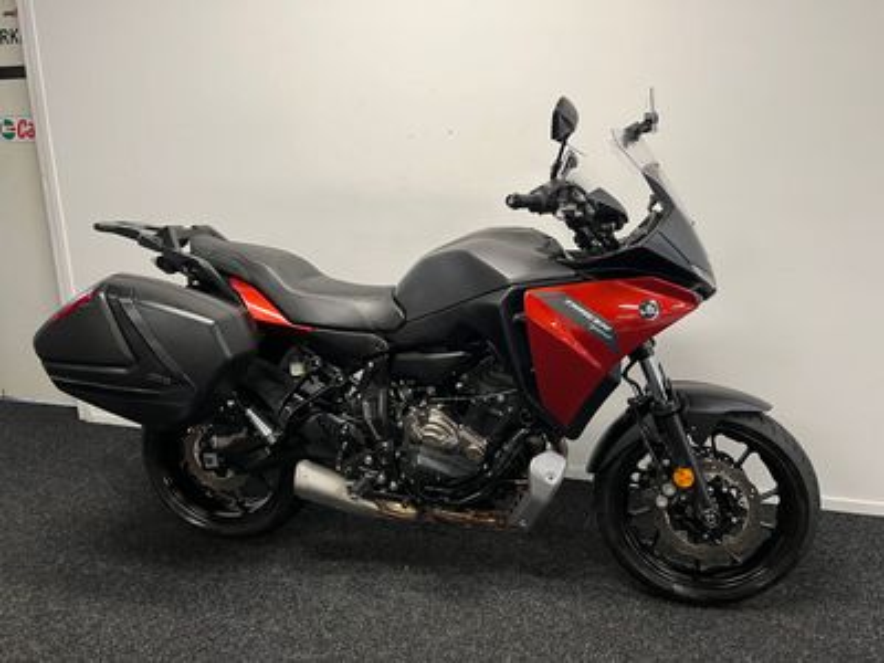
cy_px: 332
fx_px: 664
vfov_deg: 53.1
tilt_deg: -15.0
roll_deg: +0.5
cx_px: 442
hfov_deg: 67.3
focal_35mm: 26
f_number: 1.6
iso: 100
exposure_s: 1/50
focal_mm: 5.1
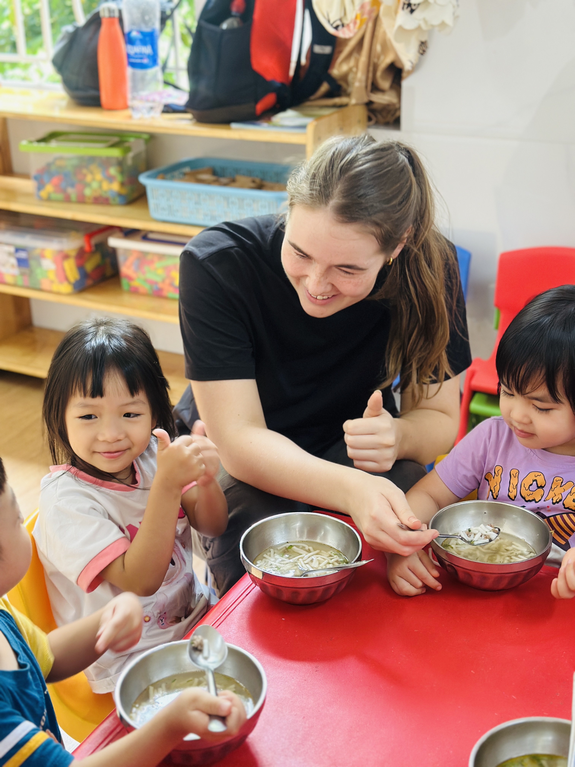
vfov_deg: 39.7
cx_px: 288
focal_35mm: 48
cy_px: 384
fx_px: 1063
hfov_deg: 30.3
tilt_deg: -23.5
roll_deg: -0.3
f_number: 1.78
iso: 320
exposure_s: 1/60
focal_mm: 6.86
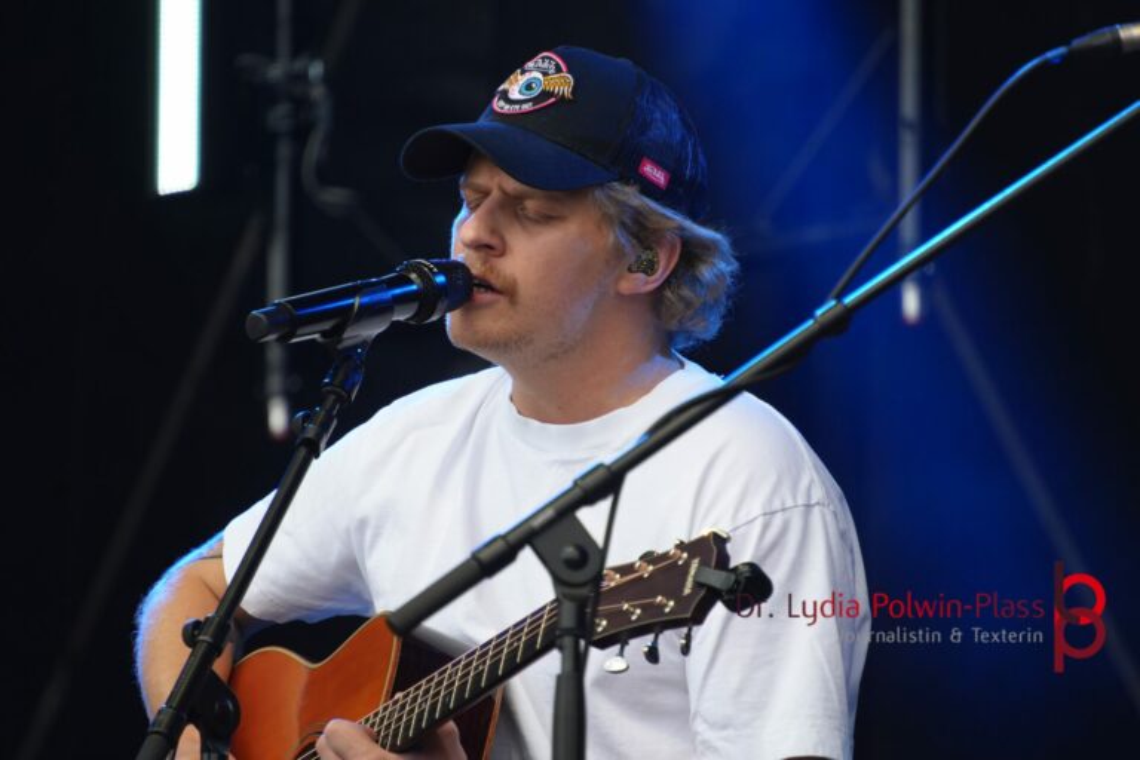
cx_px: 570
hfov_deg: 5.0
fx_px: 13156
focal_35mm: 416
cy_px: 380
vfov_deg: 3.3
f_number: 6.3
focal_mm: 277
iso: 500
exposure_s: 1/500
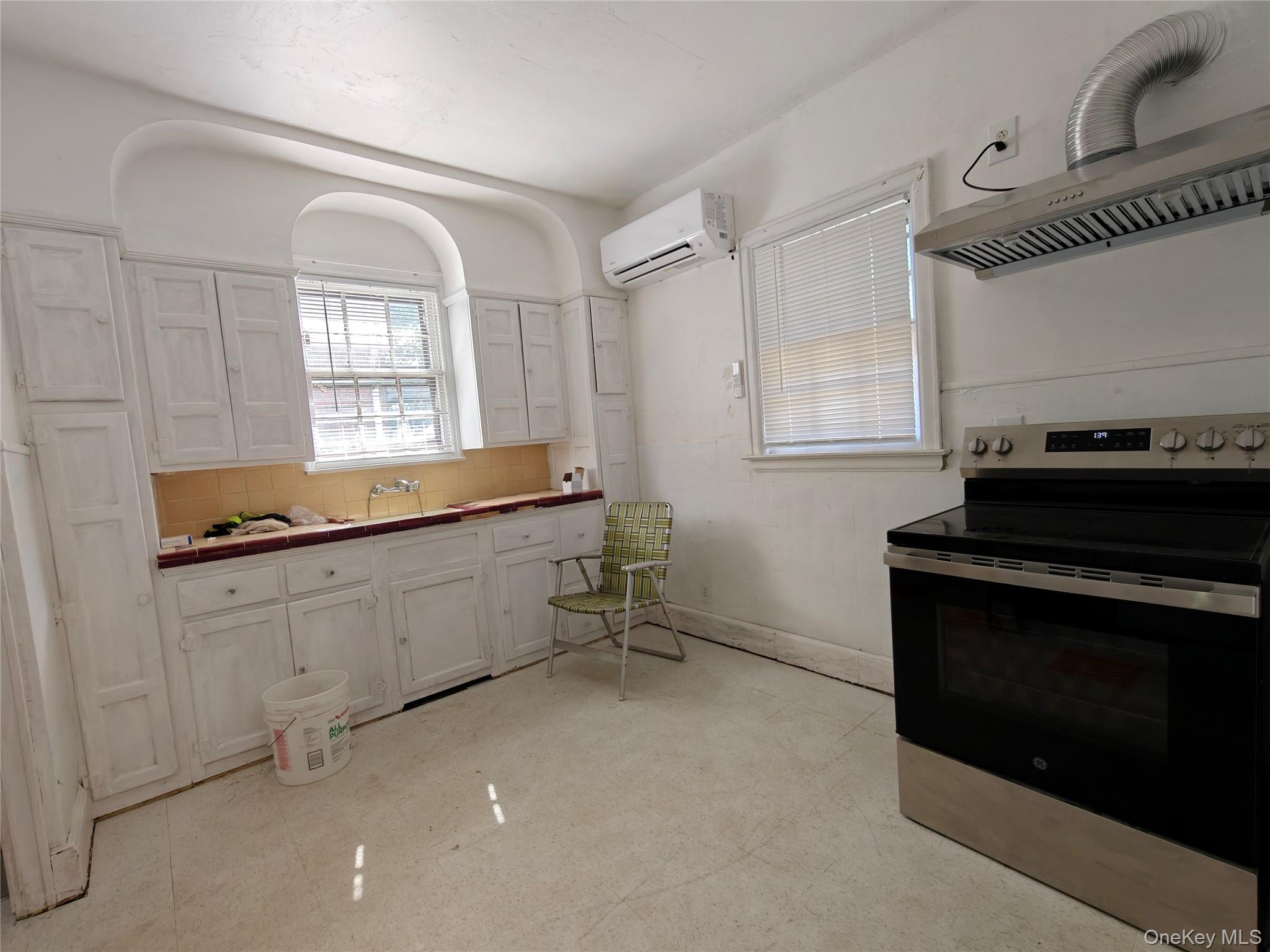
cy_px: 476
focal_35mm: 15
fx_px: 550
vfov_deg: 81.7
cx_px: 635
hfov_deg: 98.2
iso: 640
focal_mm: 2.3
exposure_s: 1/95
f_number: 2
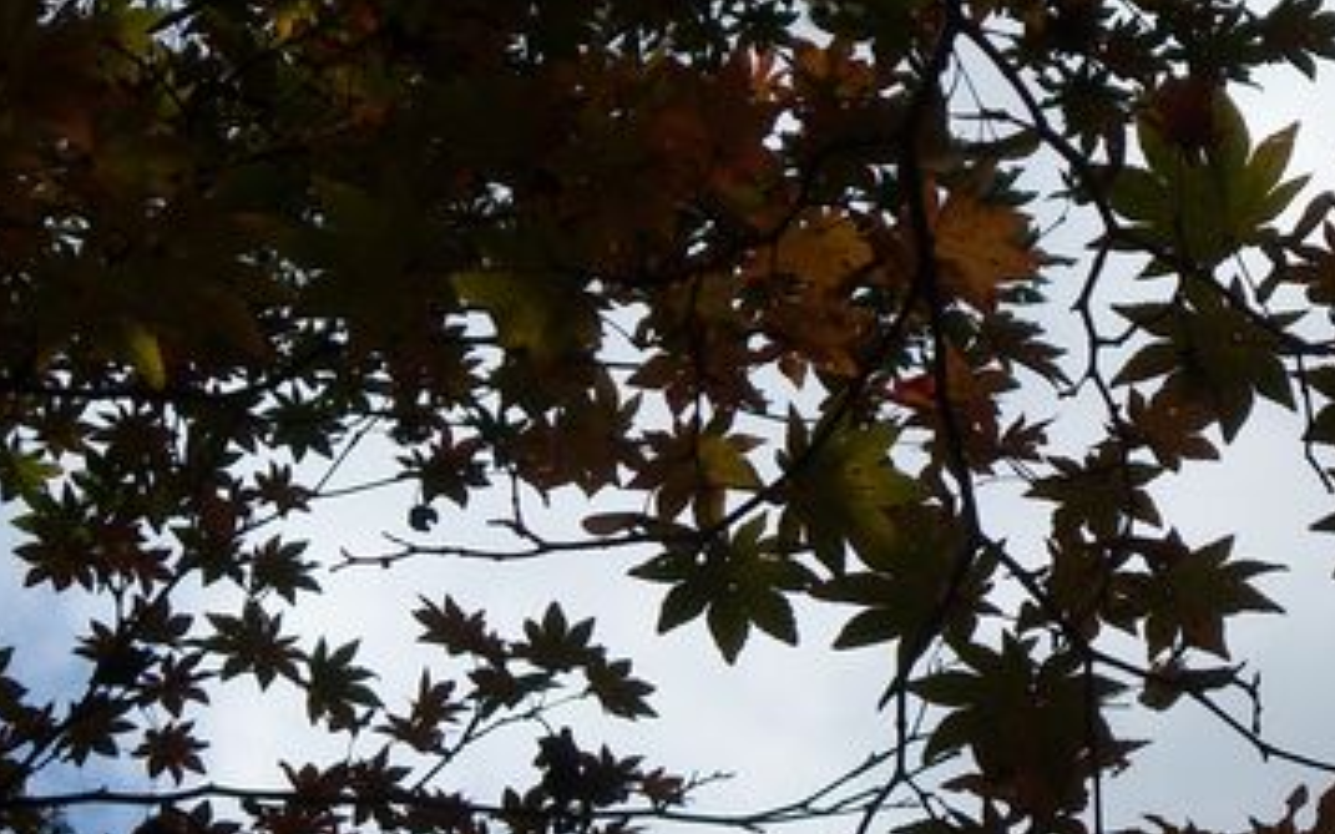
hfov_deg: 8.2
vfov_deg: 5.2
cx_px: 1322
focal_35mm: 254
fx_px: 9240
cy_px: -65
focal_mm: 17.1
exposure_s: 1/676
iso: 64
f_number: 4.7
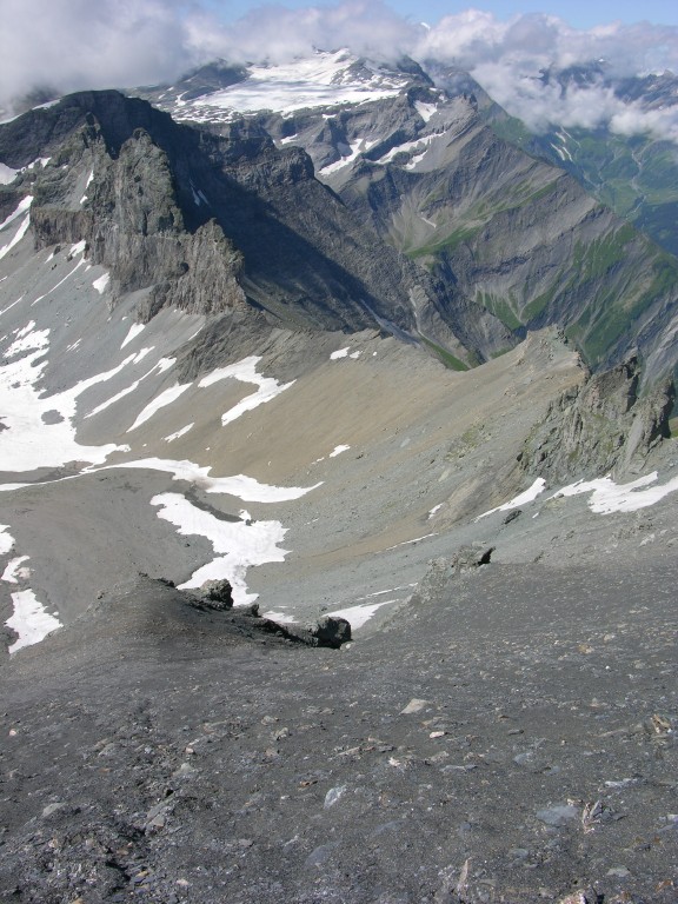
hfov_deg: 40.7
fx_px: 914
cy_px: 452
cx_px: 339
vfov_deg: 52.6
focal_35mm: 35
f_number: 6.3
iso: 50
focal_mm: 8.9
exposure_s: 1/268
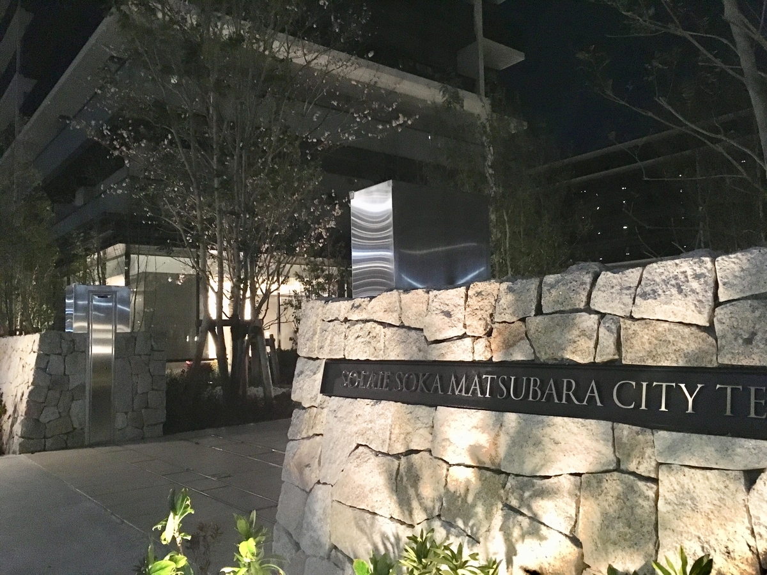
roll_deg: +2.2
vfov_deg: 48.2
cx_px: 384
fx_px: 643
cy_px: 288
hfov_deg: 61.7
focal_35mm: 29
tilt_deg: +4.1
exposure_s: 1/15
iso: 320
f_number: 2.2
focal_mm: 4.15
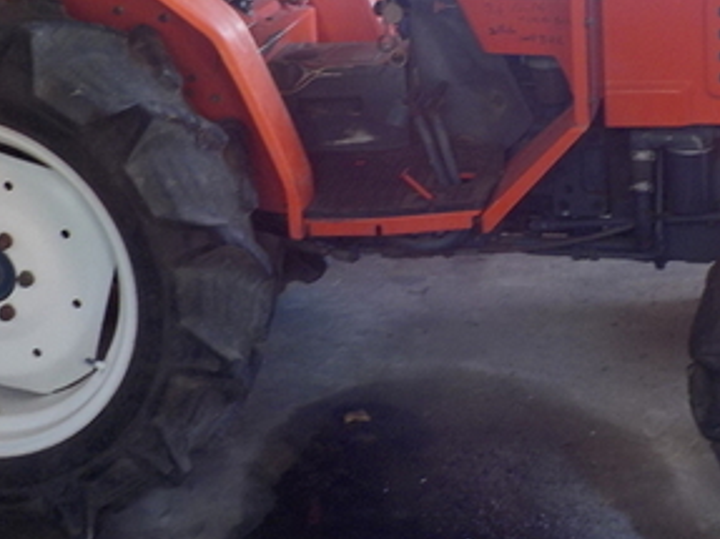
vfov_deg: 21.5
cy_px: 75
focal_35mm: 67
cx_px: 419
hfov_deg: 28.9
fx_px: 1393
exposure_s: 1/30
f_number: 3.3
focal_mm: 4.1
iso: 125
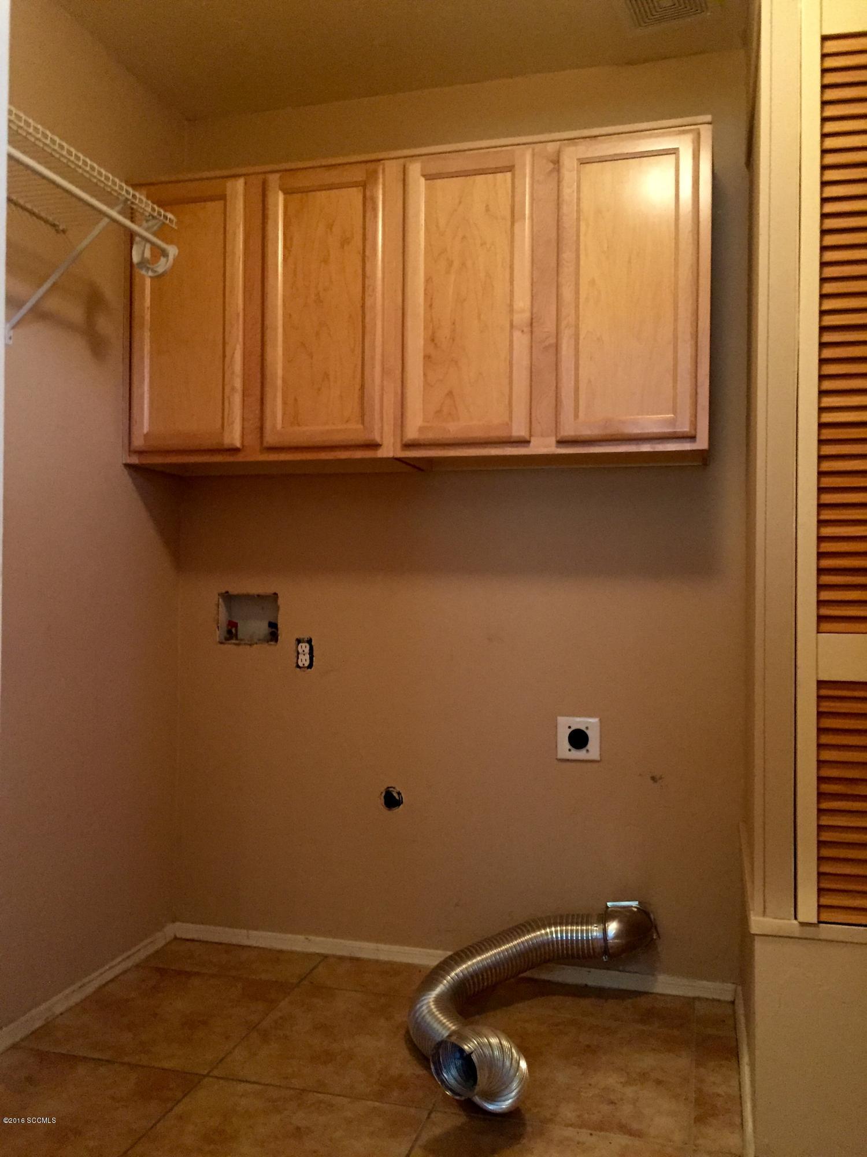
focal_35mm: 29
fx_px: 968
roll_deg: -1.4
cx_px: 434
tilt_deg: -0.2
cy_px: 578
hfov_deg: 48.2
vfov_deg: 61.7
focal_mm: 4.15
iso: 250
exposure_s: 1/15
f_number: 2.2
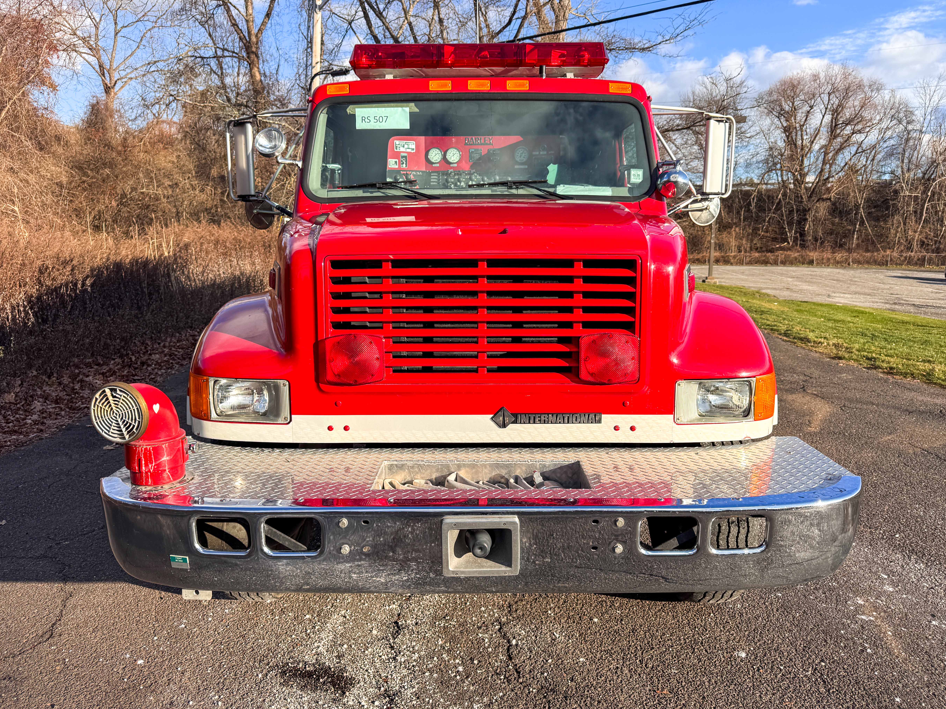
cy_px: 344
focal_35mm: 25
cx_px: 477
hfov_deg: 69.4
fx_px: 683
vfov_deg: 54.9
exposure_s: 1/2000
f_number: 1.8
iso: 80
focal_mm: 6.76
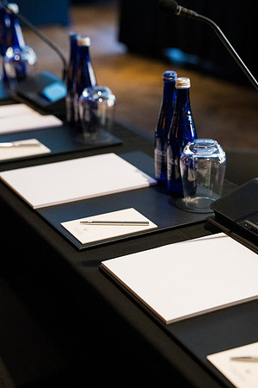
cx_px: 129
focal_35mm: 69
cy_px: 194
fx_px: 742
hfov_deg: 19.7
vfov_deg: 29.2
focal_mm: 69
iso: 3200
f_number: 3.5
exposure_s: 1/160
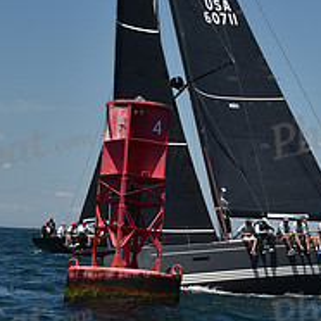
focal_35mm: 186
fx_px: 1951
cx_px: 182
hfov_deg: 9.4
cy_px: 50
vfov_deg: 9.4
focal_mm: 70
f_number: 7.1
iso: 250
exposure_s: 1/800
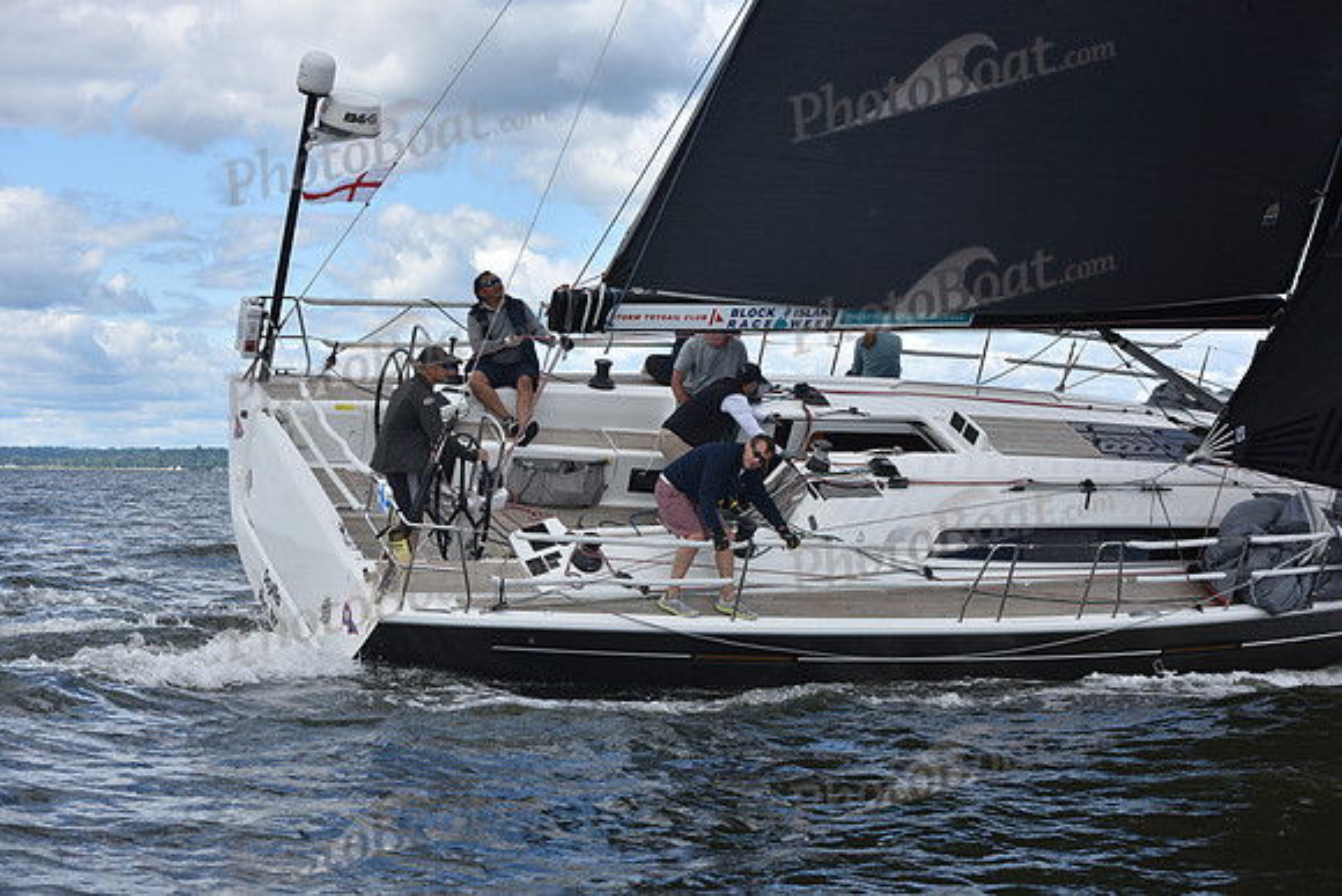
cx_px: 671
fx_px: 2610
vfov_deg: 19.5
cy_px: 448
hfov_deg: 28.8
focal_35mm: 70
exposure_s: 1/1000
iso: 250
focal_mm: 70
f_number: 6.3
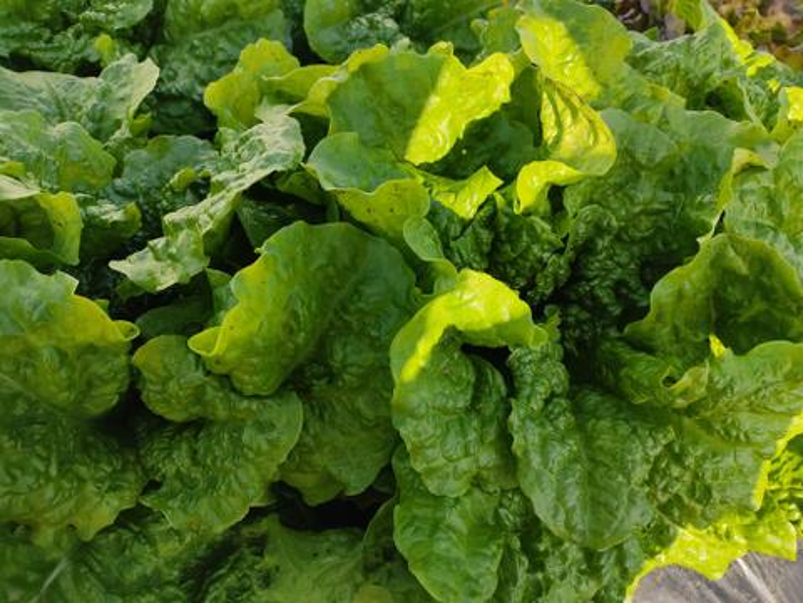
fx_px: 603
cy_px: 302
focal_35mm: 26
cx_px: 402
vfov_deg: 53.1
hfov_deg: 67.3
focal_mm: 4.74
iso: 100
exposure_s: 1/384
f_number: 1.79
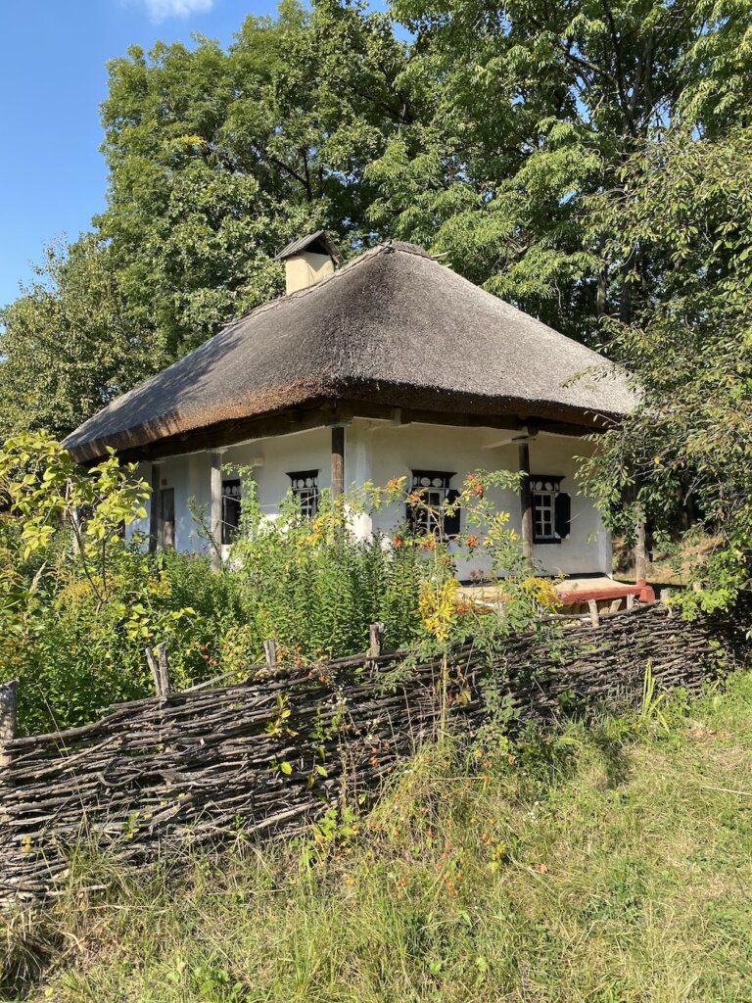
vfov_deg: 67.3
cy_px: 502
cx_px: 376
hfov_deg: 53.1
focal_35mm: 26
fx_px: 753
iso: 32
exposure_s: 1/1082
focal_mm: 4.25
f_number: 1.8
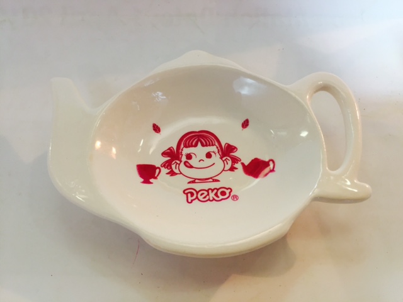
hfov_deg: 61.7
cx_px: 202
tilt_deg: -57.0
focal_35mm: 29
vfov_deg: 48.2
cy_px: 151
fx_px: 338
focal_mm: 4.15
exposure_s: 1/33
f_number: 2.2
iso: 80
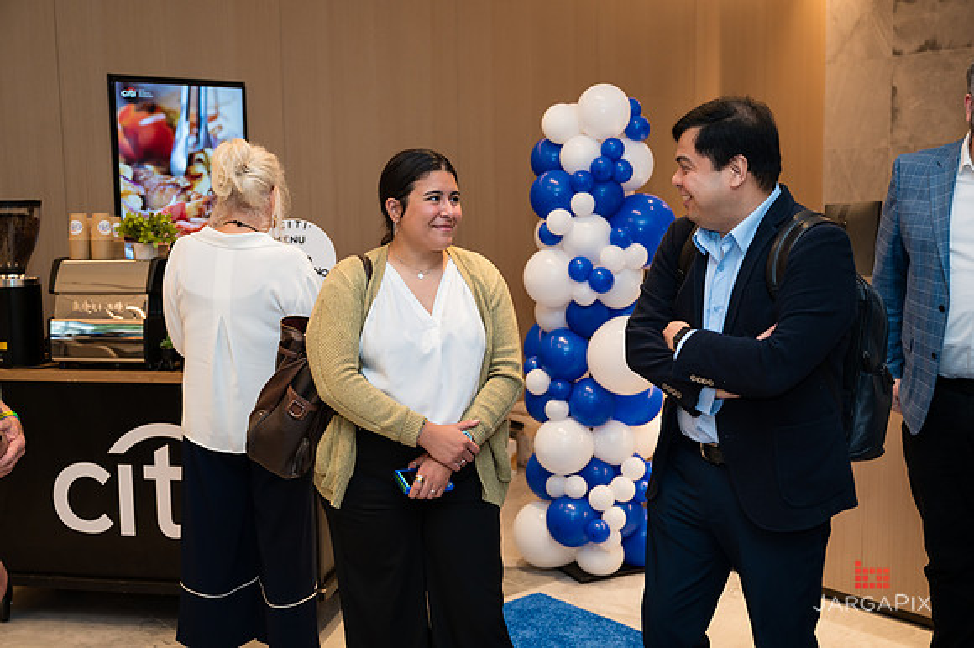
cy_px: 324
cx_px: 487
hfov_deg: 47.4
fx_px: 1109
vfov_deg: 32.6
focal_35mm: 41
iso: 400
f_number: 3.2
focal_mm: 40
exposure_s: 1/160
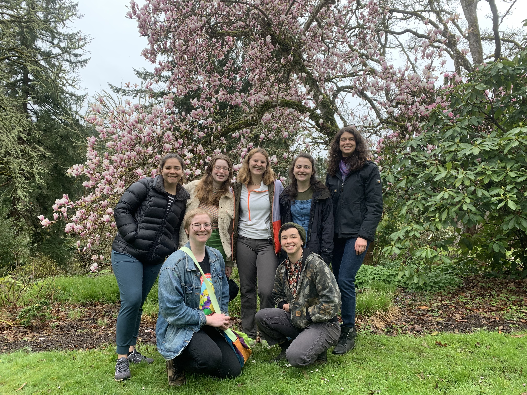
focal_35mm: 26
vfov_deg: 53.1
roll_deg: -2.6
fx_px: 396
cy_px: 198
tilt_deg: +1.4
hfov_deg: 67.3
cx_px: 264
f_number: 1.8
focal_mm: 4.25
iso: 25
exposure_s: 1/223
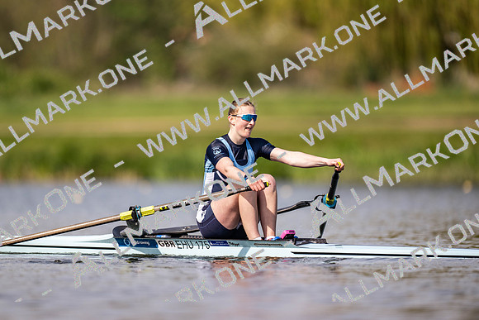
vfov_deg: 2.3
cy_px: 160
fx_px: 7985
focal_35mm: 600
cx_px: 240
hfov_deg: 3.4
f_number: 4
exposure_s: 1/2500
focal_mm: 600
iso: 280
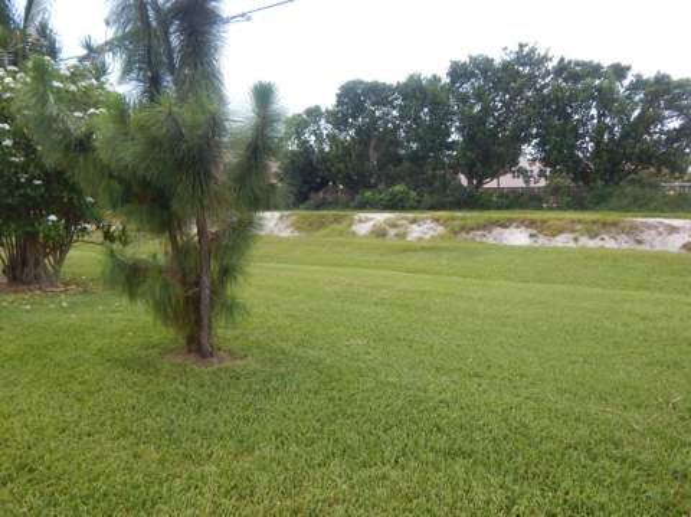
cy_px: 258
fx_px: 499
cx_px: 346
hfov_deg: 69.4
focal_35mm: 25
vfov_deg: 54.8
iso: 125
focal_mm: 4.5
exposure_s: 1/640
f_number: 3.1
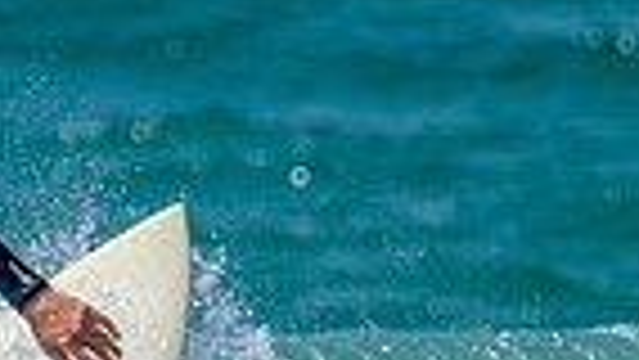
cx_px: 152
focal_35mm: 3812
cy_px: 716
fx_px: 64614
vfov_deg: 0.3
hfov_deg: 0.6
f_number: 11
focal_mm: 800
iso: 900
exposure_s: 1/2000
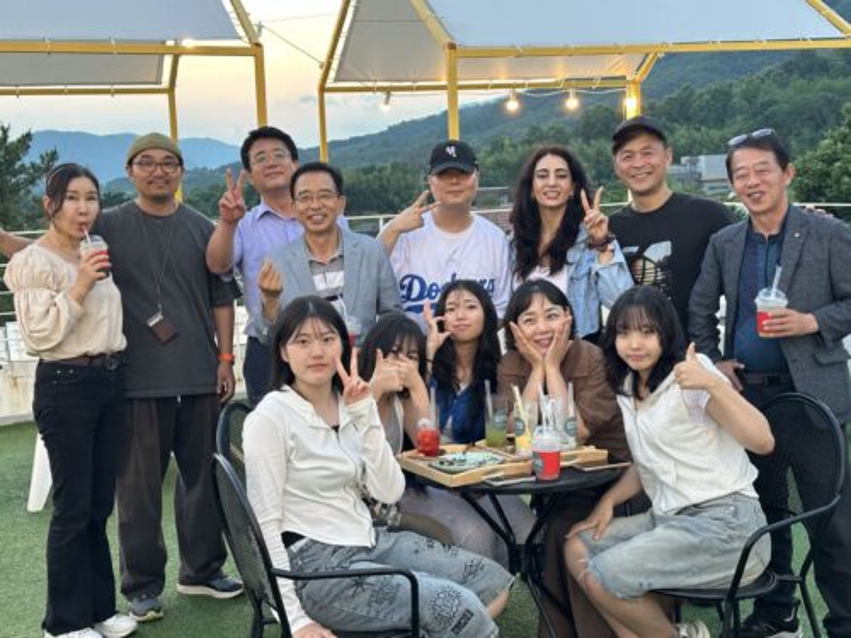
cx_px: 426
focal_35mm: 48
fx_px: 1180
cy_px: 319
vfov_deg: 30.3
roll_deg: +2.4
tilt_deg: -8.2
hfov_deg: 39.7
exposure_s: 1/60
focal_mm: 6.86
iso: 100
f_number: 1.78
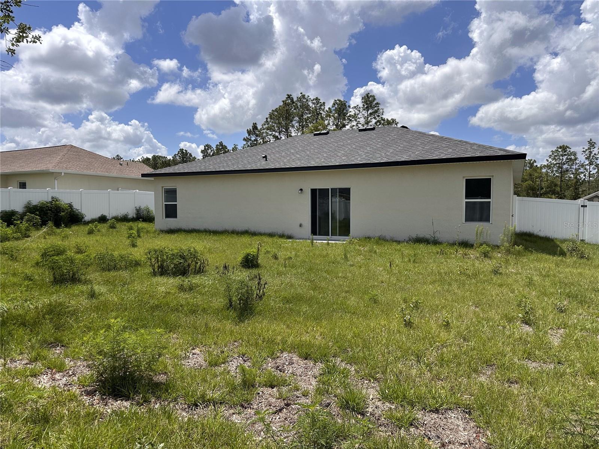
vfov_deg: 56.8
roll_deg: -0.1
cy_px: 224
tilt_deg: -2.4
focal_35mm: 24
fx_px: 415
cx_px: 300
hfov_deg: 71.6
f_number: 1.78
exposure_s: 1/6623
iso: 80
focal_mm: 6.86
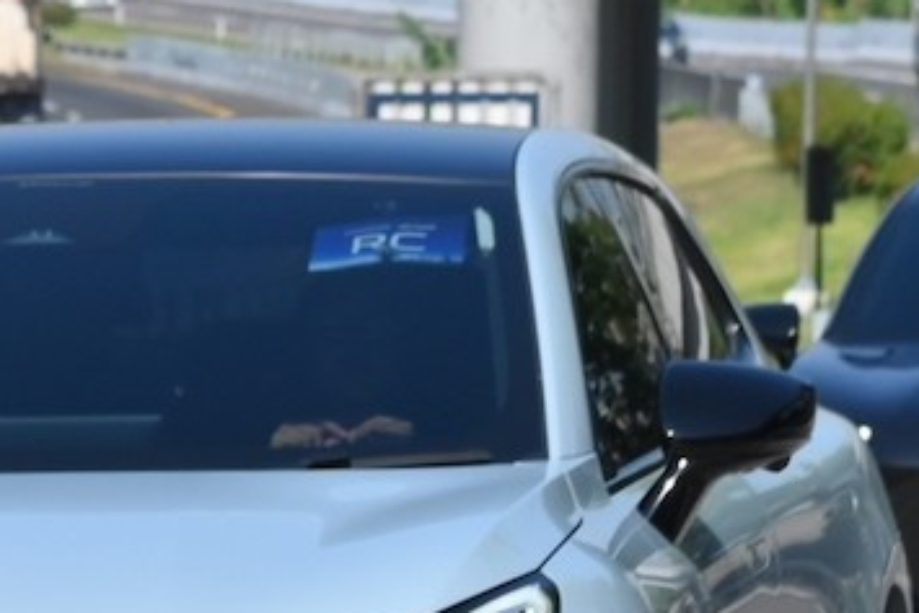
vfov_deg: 7.0
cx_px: 344
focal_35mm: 196
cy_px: 463
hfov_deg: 10.5
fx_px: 5005
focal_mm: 58
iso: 250
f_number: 5
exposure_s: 1/1600
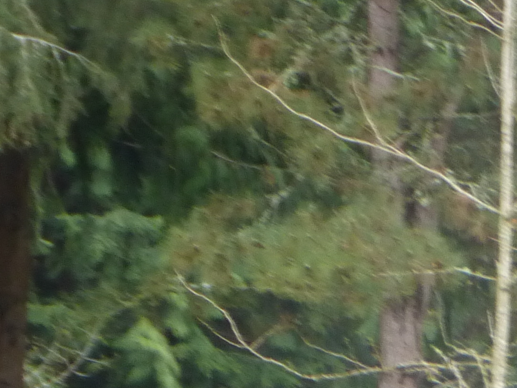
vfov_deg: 2.0
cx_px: 825
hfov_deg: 2.6
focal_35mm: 750
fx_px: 11203
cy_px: 377
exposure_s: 1/80
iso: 160
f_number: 5.4
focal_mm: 31.3
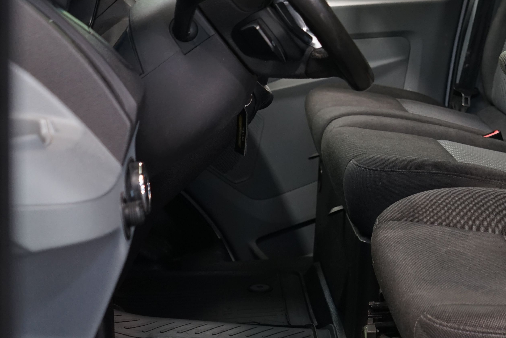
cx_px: 572
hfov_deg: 27.3
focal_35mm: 67
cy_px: 7
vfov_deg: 19.8
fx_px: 942
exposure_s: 1/25
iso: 640
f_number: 4.5
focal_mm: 28
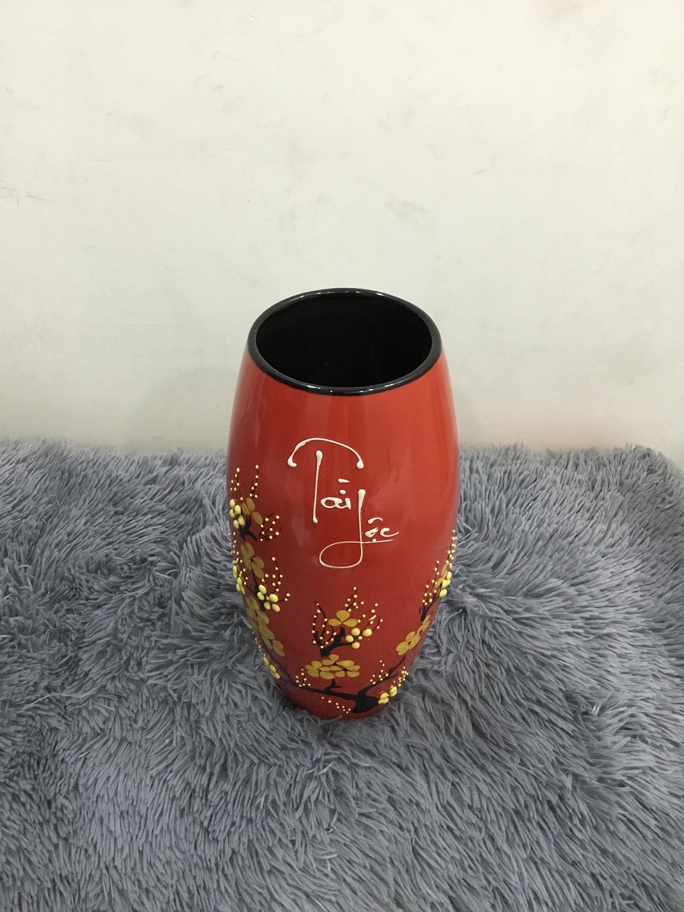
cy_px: 456
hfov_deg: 45.4
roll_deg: -0.8
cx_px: 342
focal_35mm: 31
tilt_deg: -38.6
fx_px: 817
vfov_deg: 58.4
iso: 200
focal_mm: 3.3
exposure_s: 1/33
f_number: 2.4
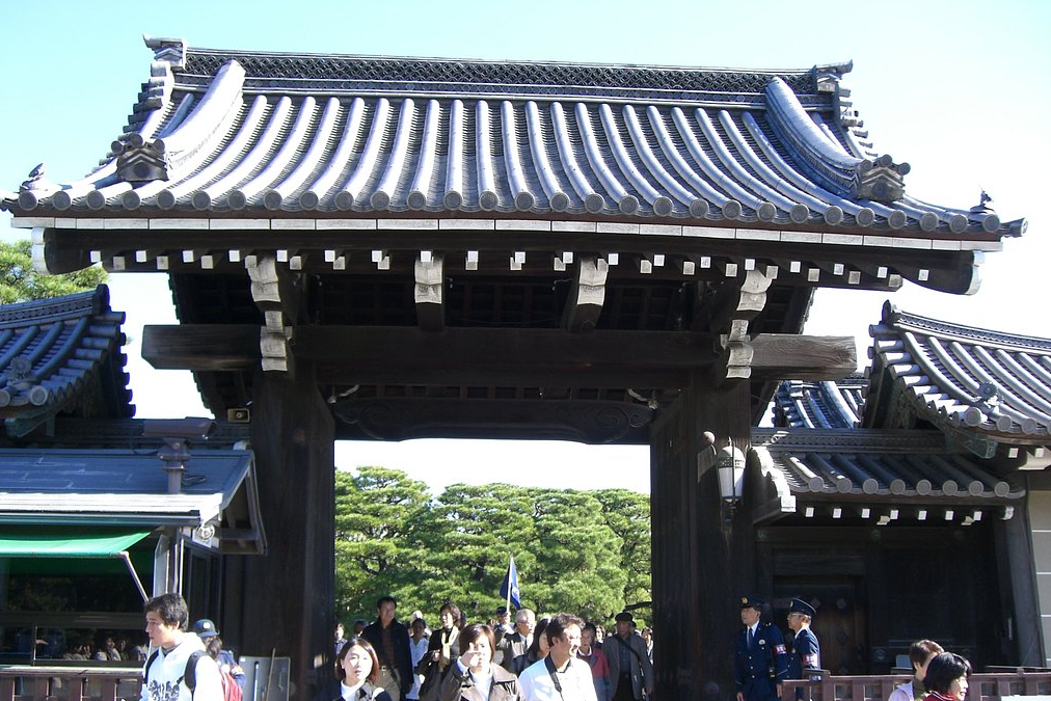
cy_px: 395
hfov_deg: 48.5
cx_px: 520
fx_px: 1168
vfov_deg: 33.4
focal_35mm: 40
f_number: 2.7
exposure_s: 1/250
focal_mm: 6.2
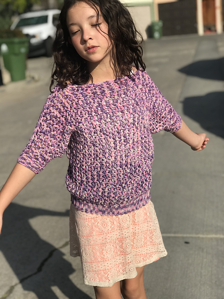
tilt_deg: -13.2
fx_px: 492
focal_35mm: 57
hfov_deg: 25.7
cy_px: 150
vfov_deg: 33.8
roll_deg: +3.9
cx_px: 112
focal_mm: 6.6
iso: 20
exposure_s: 1/1168
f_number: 2.8
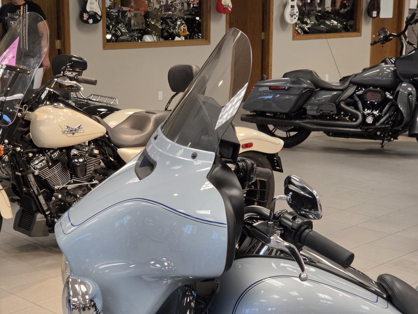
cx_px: 209
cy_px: 157
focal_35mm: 69
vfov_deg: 21.3
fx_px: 833
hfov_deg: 28.2
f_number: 2.4
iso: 250
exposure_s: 1/120
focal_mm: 7
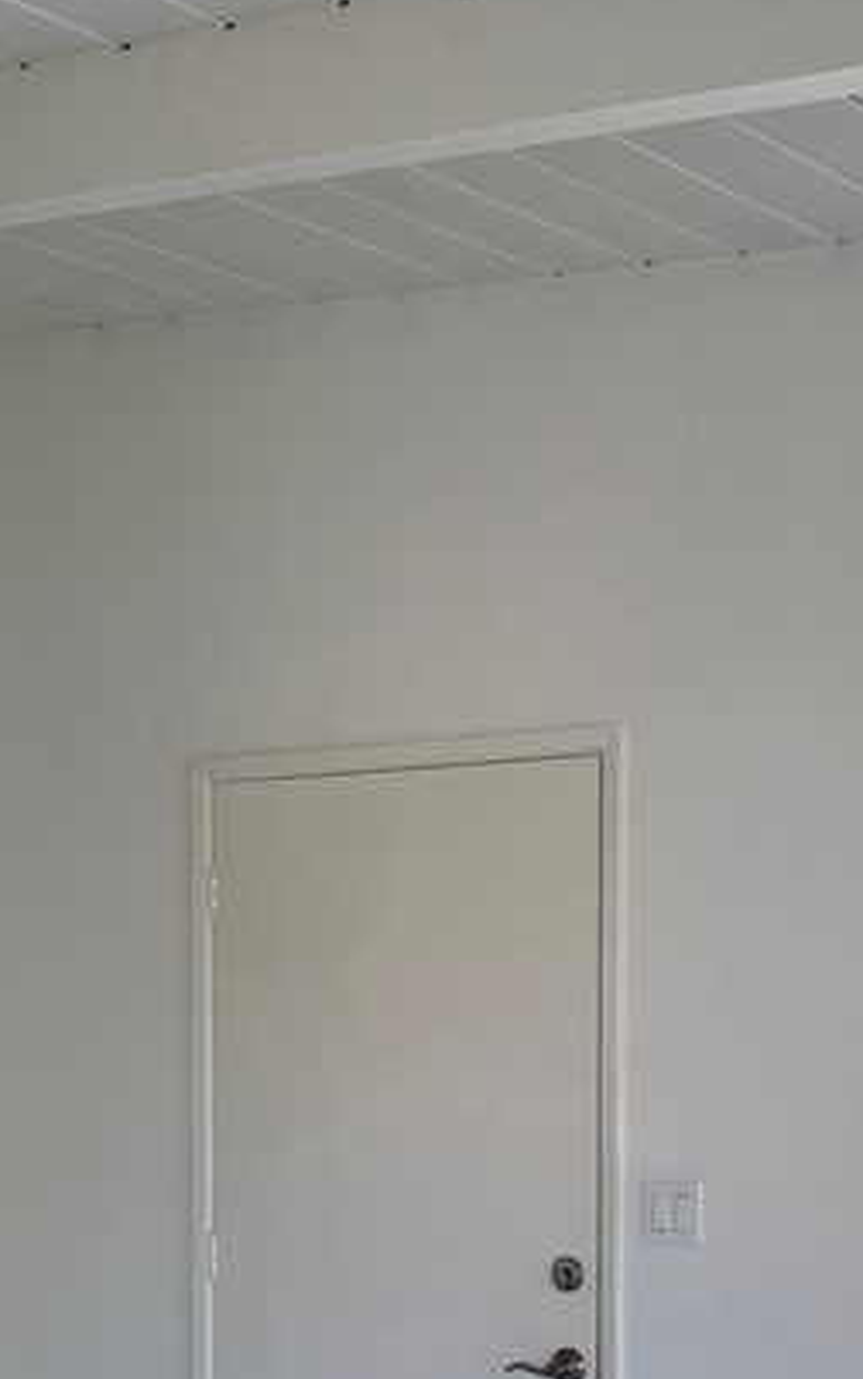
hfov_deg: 18.5
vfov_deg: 28.7
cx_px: 267
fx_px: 2633
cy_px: 1126
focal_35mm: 70
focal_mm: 5.96
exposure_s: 1/122
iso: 40
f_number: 1.6
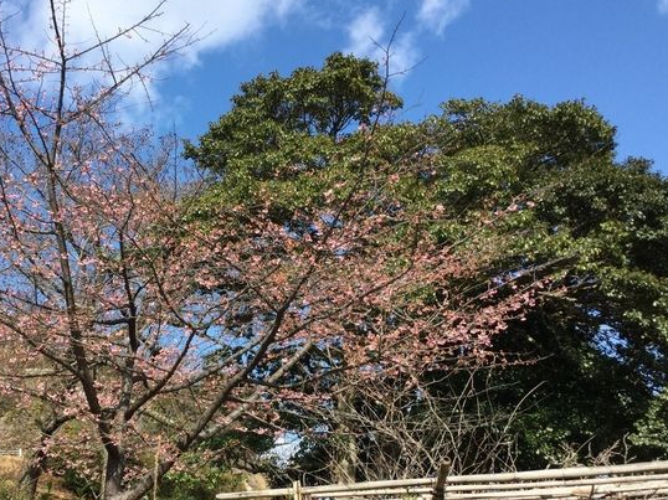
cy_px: 332
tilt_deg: +14.0
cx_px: 209
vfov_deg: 30.6
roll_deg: +2.6
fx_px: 907
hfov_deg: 39.8
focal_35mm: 47
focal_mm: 3.3
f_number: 2.4
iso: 25
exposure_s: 1/741
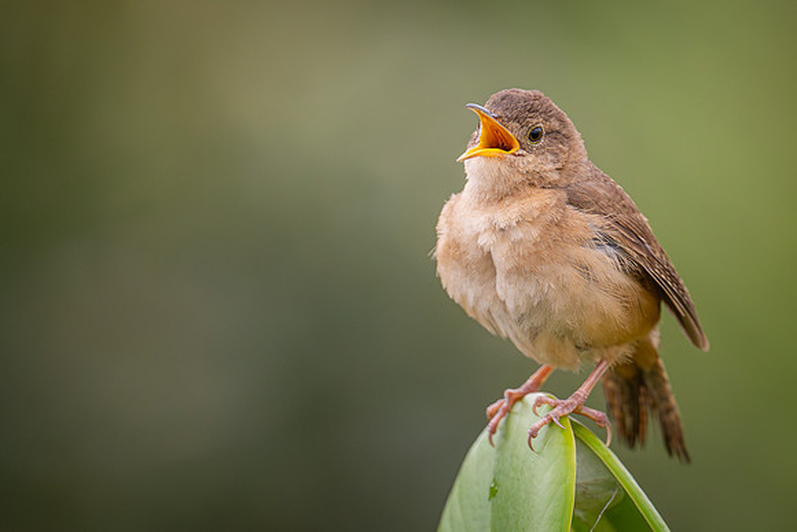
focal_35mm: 753
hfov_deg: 2.7
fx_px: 16677
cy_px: 320
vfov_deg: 1.8
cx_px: 363
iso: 2000
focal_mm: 400
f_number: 4.5
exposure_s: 1/500
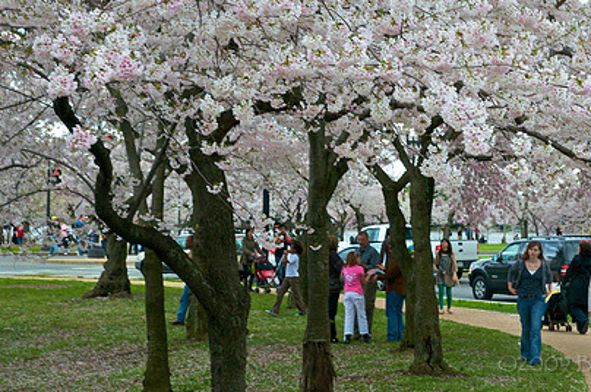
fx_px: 1623
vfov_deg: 13.8
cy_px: 164
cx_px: 407
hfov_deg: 20.6
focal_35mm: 99
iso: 400
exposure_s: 1/180
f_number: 9.5
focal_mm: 46
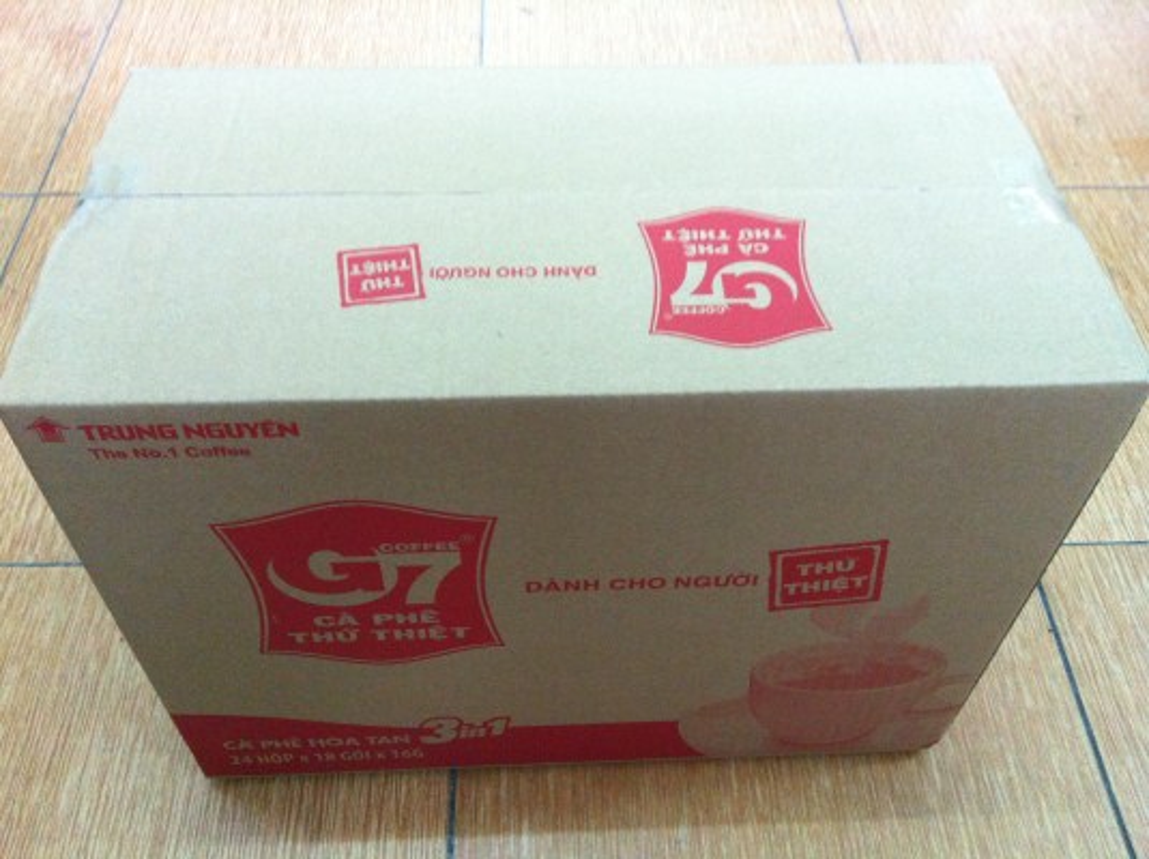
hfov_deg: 52.7
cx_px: 574
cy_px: 430
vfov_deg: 40.6
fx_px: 1160
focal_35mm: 35
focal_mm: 3.85
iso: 250
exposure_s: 1/17
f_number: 2.8
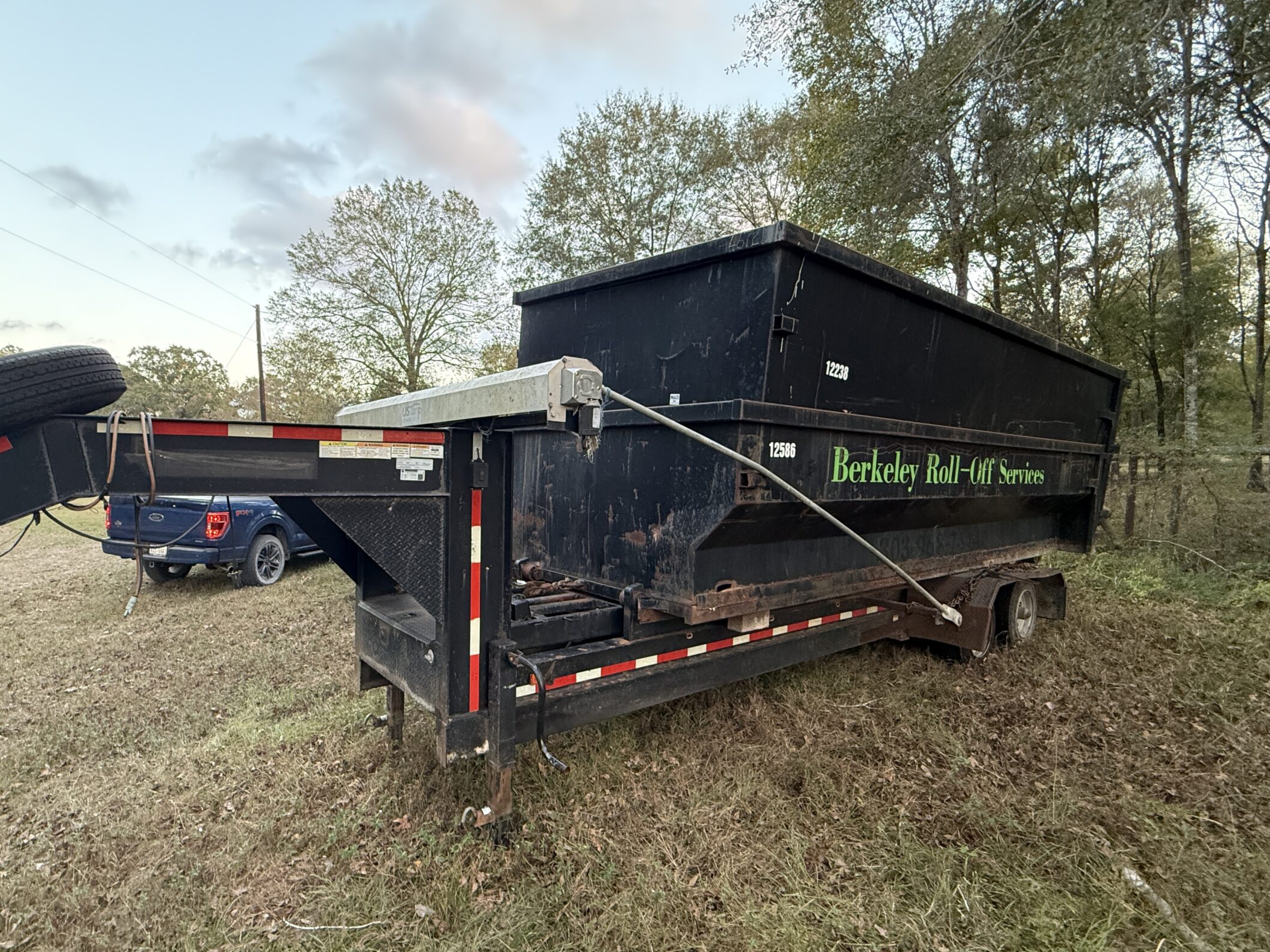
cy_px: 488
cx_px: 529
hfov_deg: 90.2
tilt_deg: -3.0
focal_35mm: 17
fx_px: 624
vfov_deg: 74.7
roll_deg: +2.7
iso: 320
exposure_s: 1/64
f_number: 2.2
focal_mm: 2.22
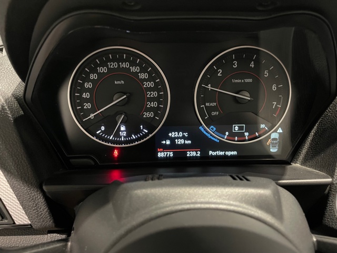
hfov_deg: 67.3
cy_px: 126
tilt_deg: -29.6
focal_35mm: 26
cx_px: 168
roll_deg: -0.3
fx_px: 253
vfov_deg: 53.1
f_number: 1.6
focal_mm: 4.2
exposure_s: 1/25
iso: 640
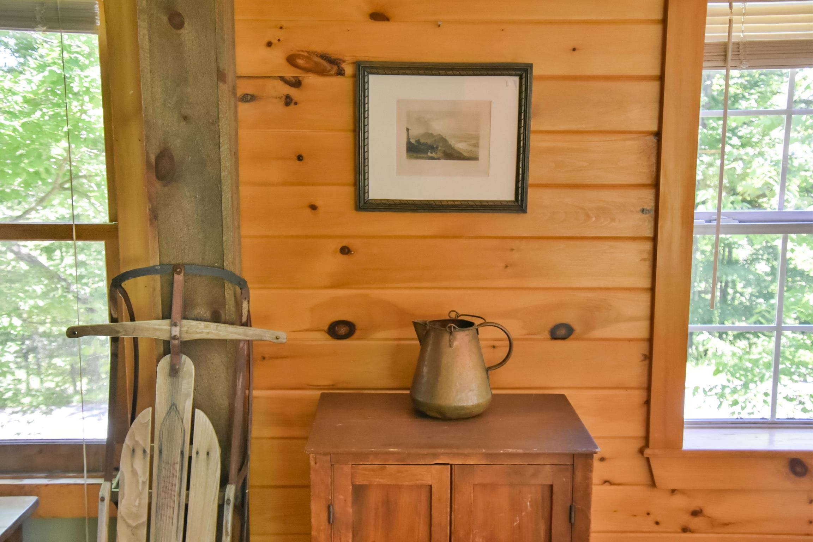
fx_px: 813
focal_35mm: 36
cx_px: 406
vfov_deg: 36.9
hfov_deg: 53.1
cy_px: 271
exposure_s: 1/640
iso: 3200
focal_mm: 24
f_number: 3.5
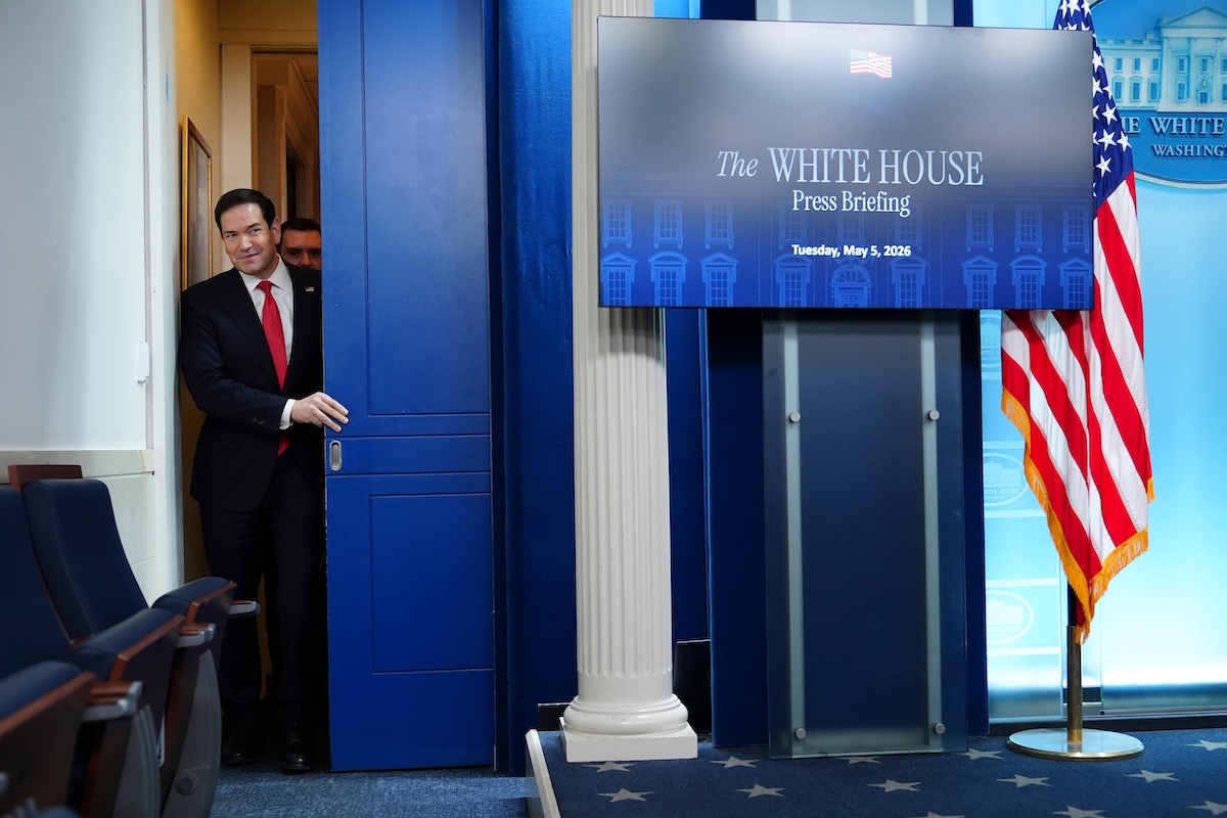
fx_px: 1431
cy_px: 409
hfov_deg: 46.4
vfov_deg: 31.9
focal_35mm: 42
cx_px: 614
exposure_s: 1/640
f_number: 3.5
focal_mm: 42
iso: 3200
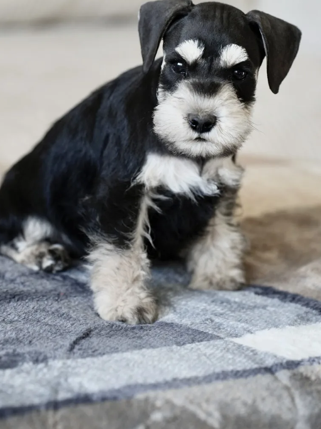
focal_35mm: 194
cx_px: 138
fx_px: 2400
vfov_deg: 10.2
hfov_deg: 7.7
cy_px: 143
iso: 500
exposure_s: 1/160
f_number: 4
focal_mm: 126
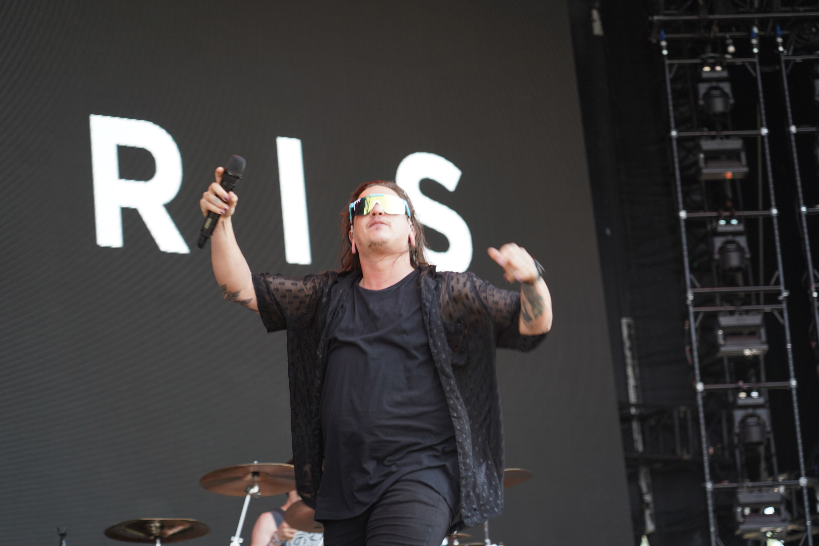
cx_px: 410
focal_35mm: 105
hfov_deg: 19.5
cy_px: 273
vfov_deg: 13.0
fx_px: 2389
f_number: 4
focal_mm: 105
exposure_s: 1/125
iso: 100
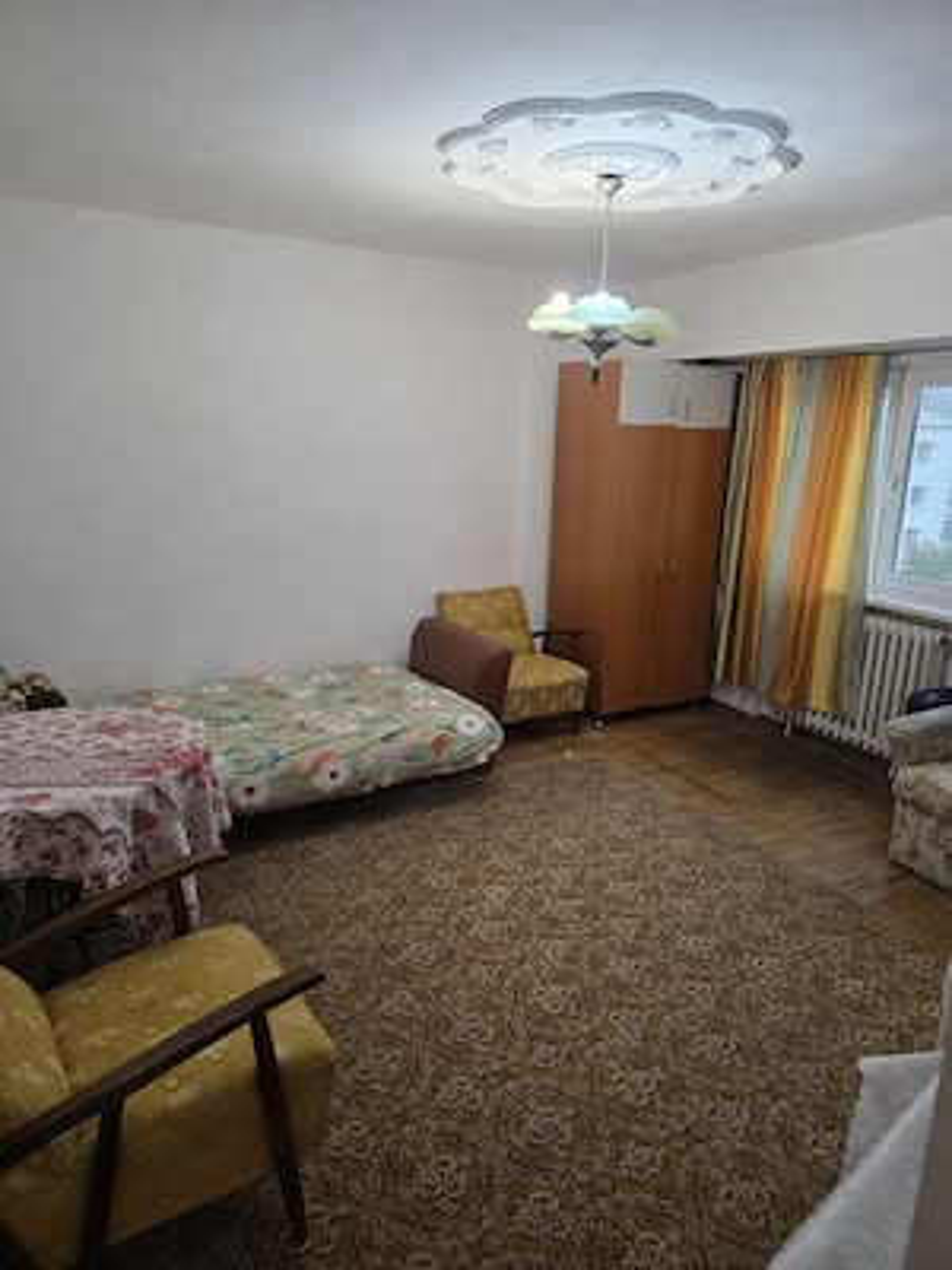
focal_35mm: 23
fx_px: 843
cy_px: 635
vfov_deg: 73.9
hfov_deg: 58.9
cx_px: 476
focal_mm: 6.3
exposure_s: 1/100
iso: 320
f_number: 1.7
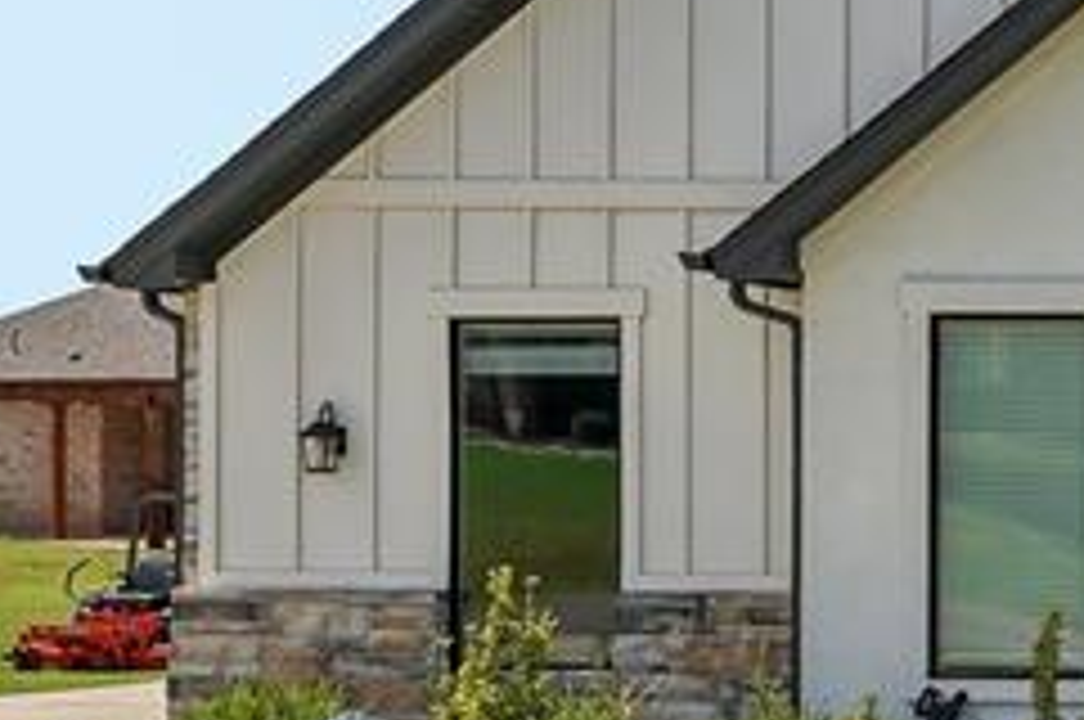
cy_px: 454
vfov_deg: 13.4
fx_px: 3067
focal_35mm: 102
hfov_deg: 16.2
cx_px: 2080
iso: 100
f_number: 8
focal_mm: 24
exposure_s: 1/160
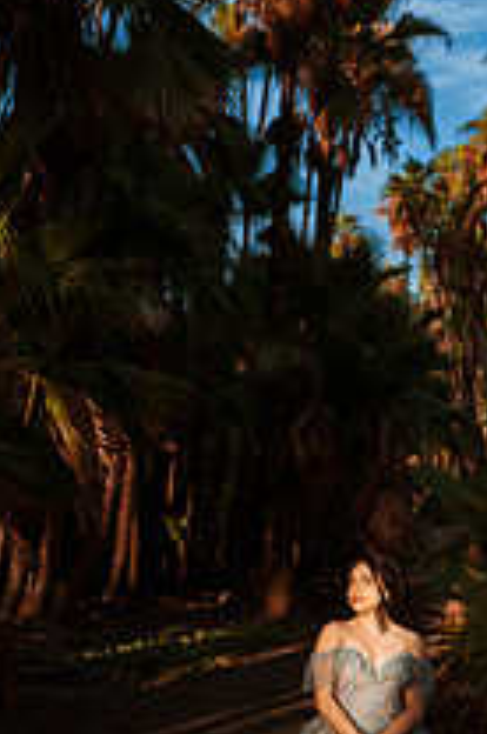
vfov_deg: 26.0
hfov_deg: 17.4
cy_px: 374
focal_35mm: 78
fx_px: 1588
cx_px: 349
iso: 200
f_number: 2.8
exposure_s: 1/1600
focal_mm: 36
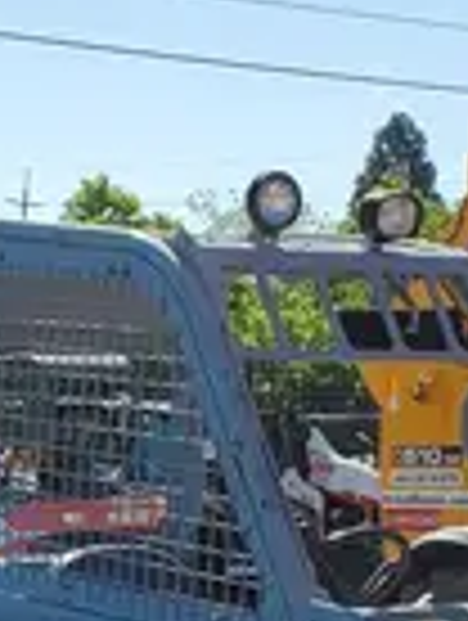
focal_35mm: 138
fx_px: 2480
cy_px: 542
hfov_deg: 10.8
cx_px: 126
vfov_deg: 14.2
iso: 50
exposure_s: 1/1538
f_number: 2.4
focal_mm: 4.3
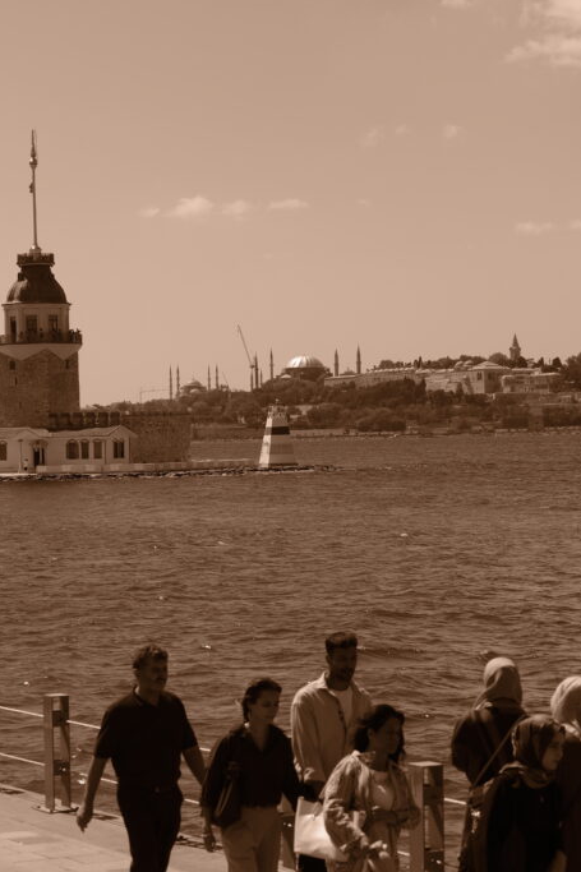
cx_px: 147
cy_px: 525
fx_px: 2398
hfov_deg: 13.8
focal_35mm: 99
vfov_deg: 20.6
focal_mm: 43.9
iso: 160
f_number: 4.7
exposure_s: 1/1900
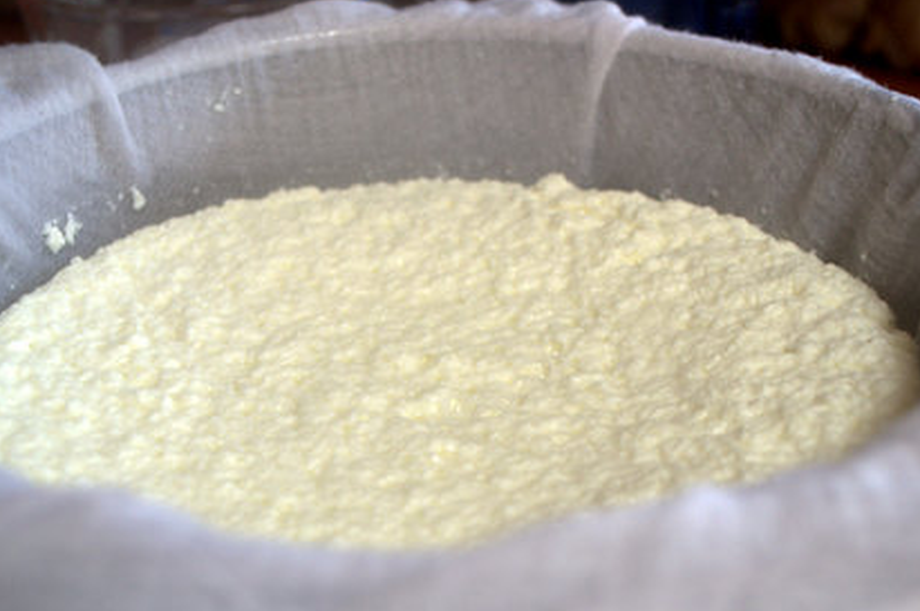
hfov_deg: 35.7
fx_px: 1429
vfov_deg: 24.1
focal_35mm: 56
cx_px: 477
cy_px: 344
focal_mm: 32
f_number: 4.8
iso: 400
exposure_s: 1/20
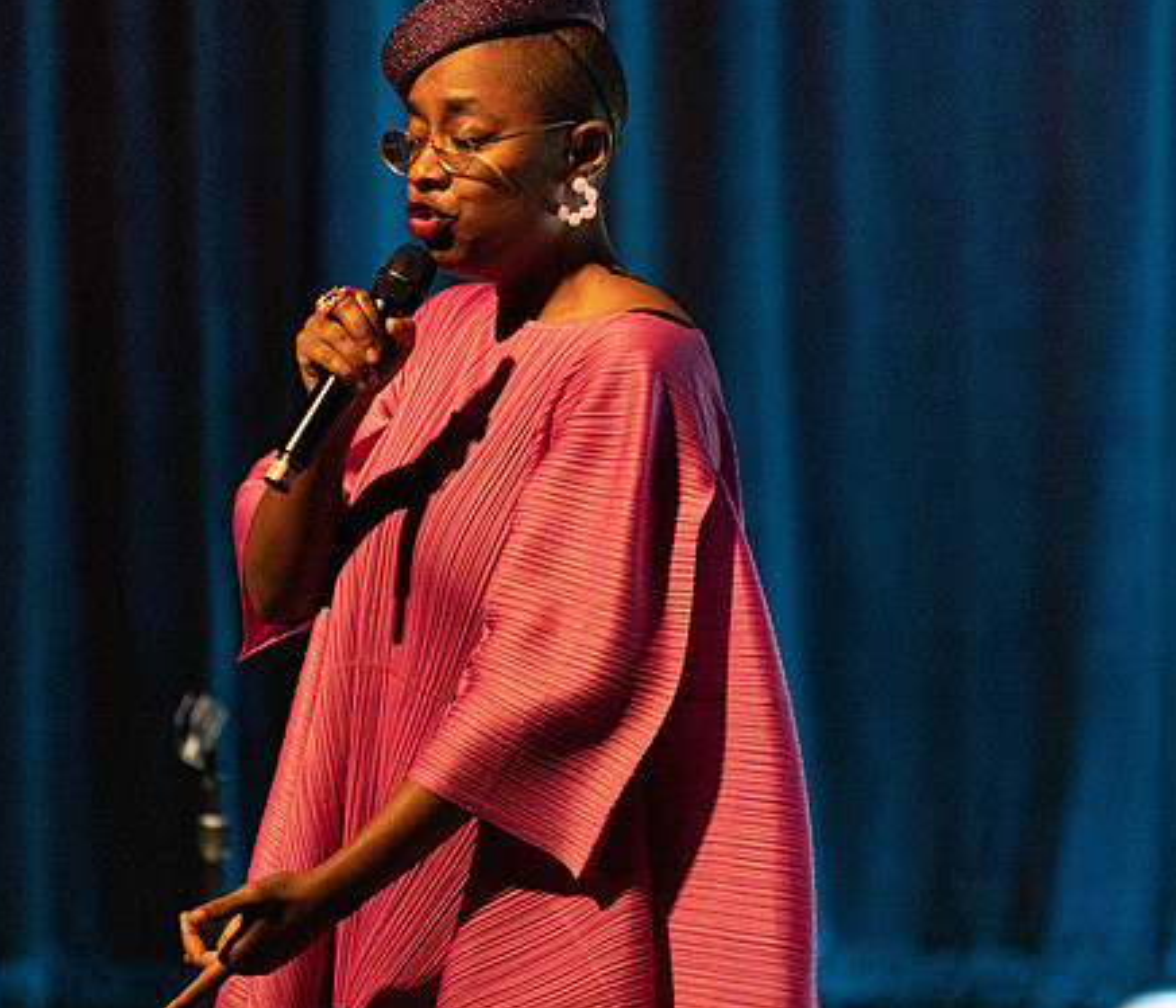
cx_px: 653
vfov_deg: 2.7
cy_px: 459
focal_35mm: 602
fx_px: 21556
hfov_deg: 3.1
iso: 3200
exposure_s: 1/250
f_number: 5.6
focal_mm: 397
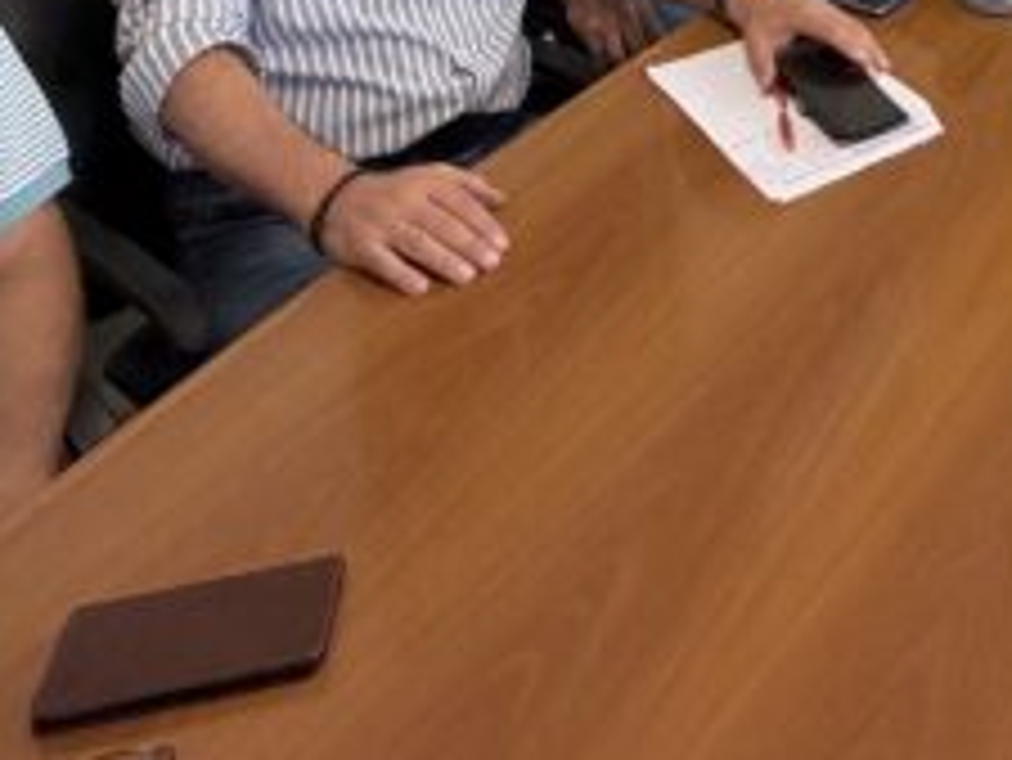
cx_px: 1048
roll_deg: -0.5
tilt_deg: -14.6
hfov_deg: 33.7
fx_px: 1492
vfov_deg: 23.6
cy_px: -340
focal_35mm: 51
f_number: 2.2
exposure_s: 1/100
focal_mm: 2.22
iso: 200
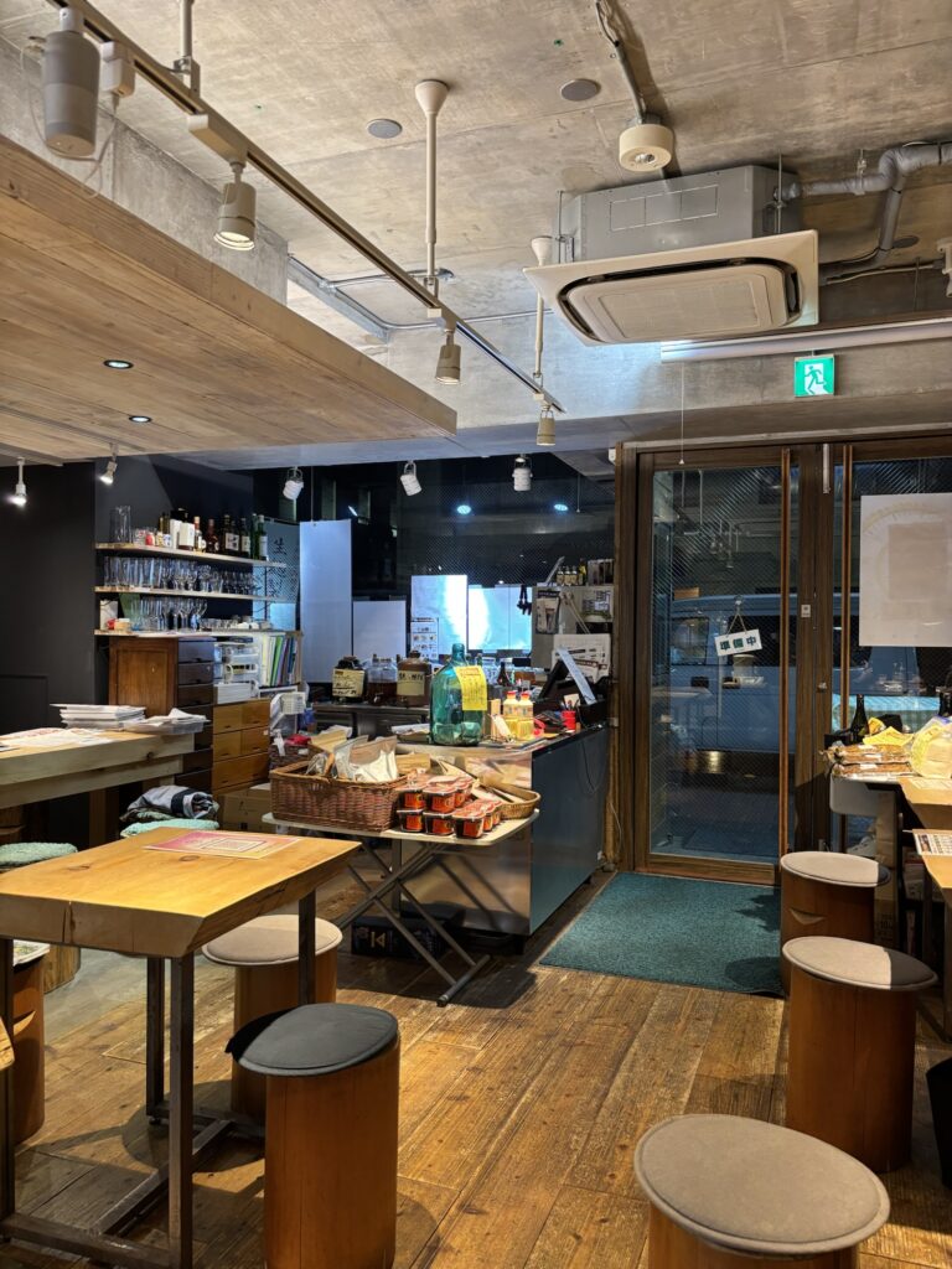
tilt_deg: -0.3
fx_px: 953
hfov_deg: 53.1
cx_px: 476
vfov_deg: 67.3
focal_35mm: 26
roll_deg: -1.8
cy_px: 634
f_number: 1.6
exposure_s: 1/50
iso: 200
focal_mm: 5.96
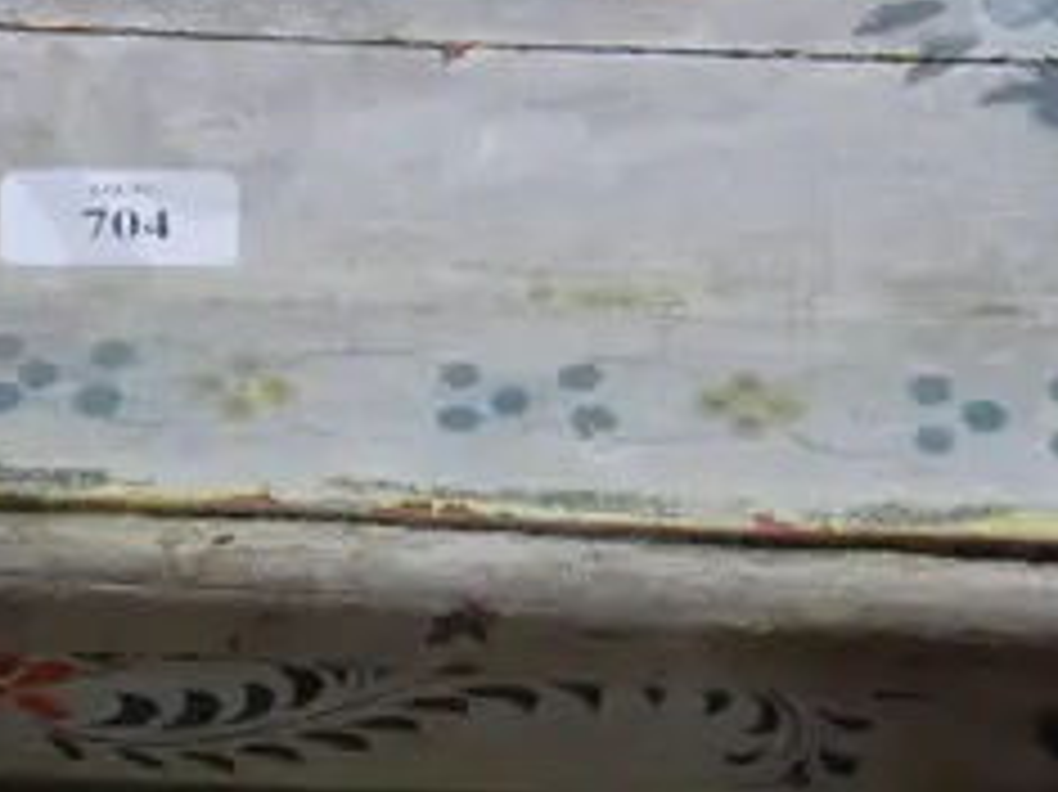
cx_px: 54
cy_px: 223
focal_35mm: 157
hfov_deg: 12.5
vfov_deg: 9.4
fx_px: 4796
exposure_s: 1/60
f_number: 4
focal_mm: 18
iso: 320
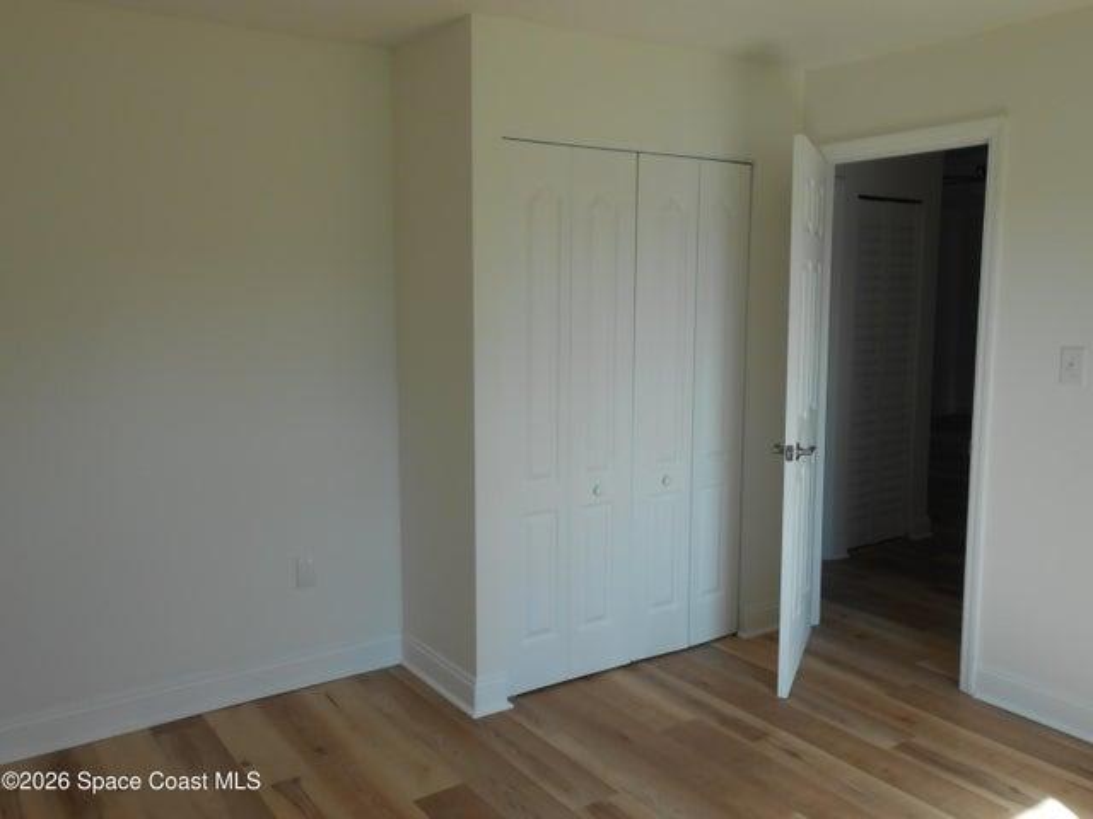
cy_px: 410
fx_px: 947
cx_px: 546
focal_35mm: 30
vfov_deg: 46.8
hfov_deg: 60.0
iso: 80
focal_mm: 5.3
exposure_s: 1/80
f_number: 3.8
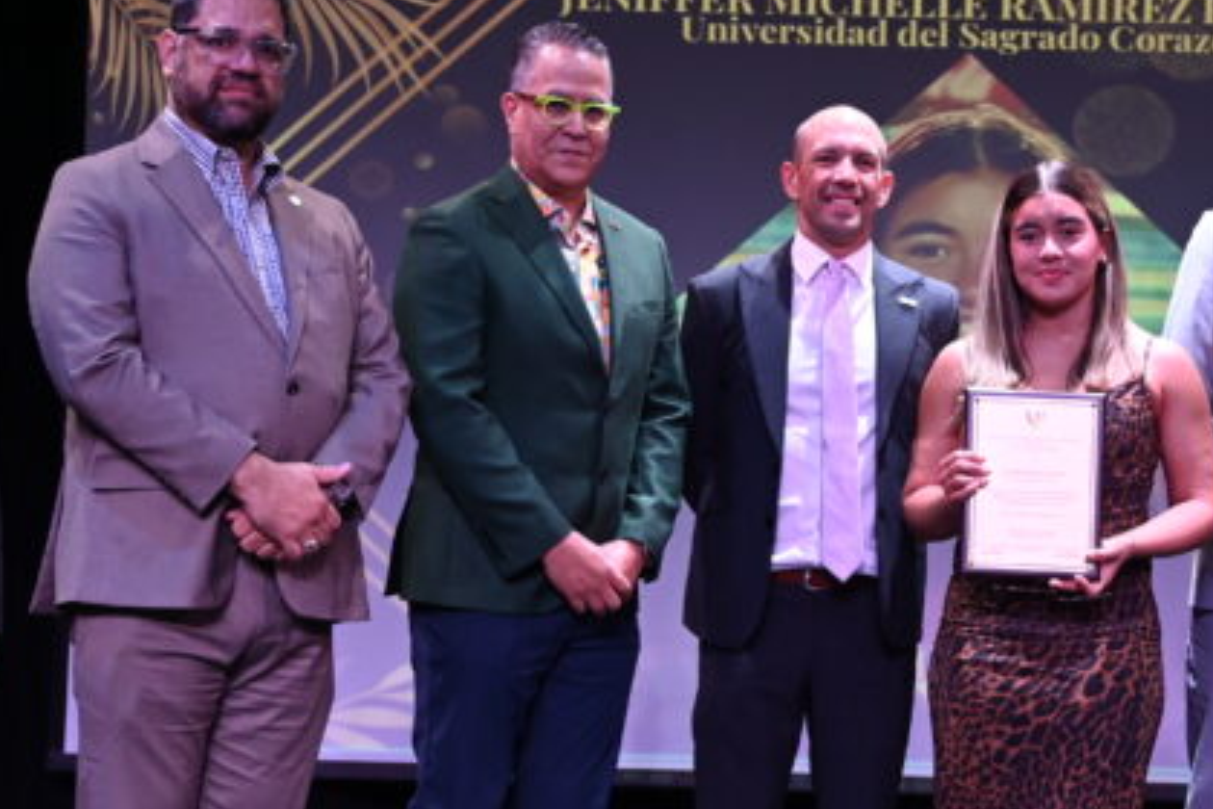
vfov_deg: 14.3
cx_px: 812
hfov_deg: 21.4
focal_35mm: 95
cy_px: 660
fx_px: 3201
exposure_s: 1/100
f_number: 4
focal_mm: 39
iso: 1000
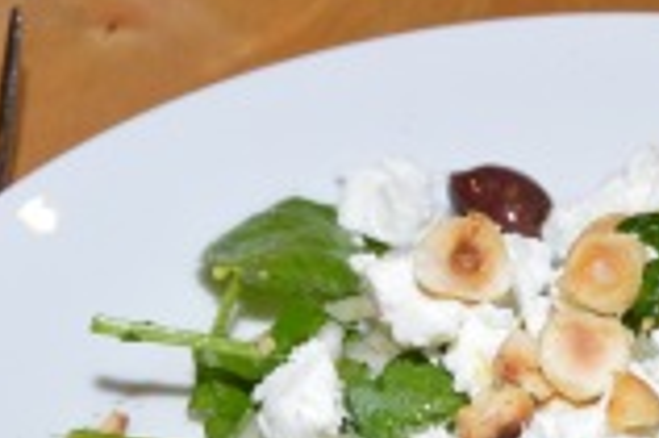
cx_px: 692
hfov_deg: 14.6
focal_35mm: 138
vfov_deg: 9.7
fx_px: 2516
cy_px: 601
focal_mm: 29
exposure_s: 1/60
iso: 1600
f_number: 8
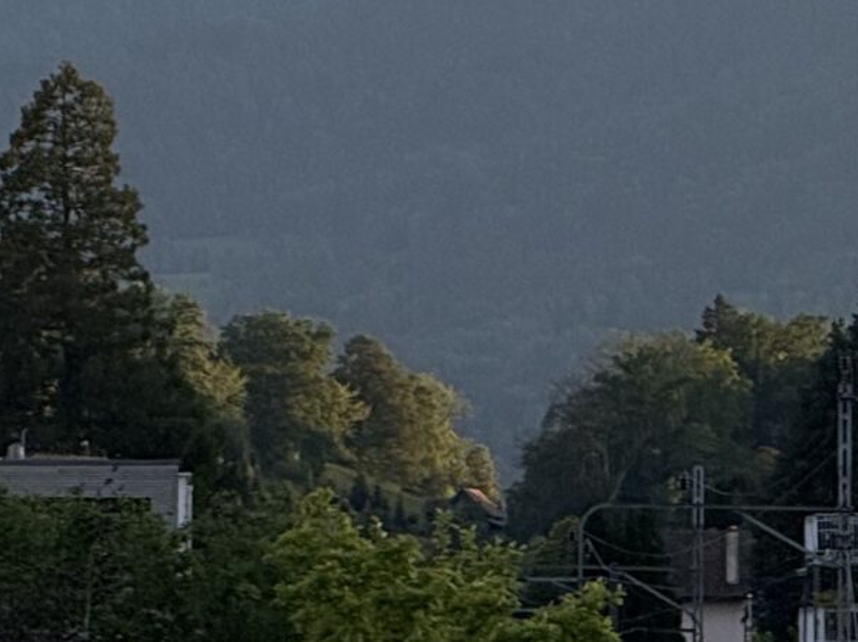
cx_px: 144
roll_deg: -0.3
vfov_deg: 2.9
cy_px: -379
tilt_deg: +5.0
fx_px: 12757
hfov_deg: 3.9
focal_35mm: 515
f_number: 2.8
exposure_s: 1/418
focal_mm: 15.66
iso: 50
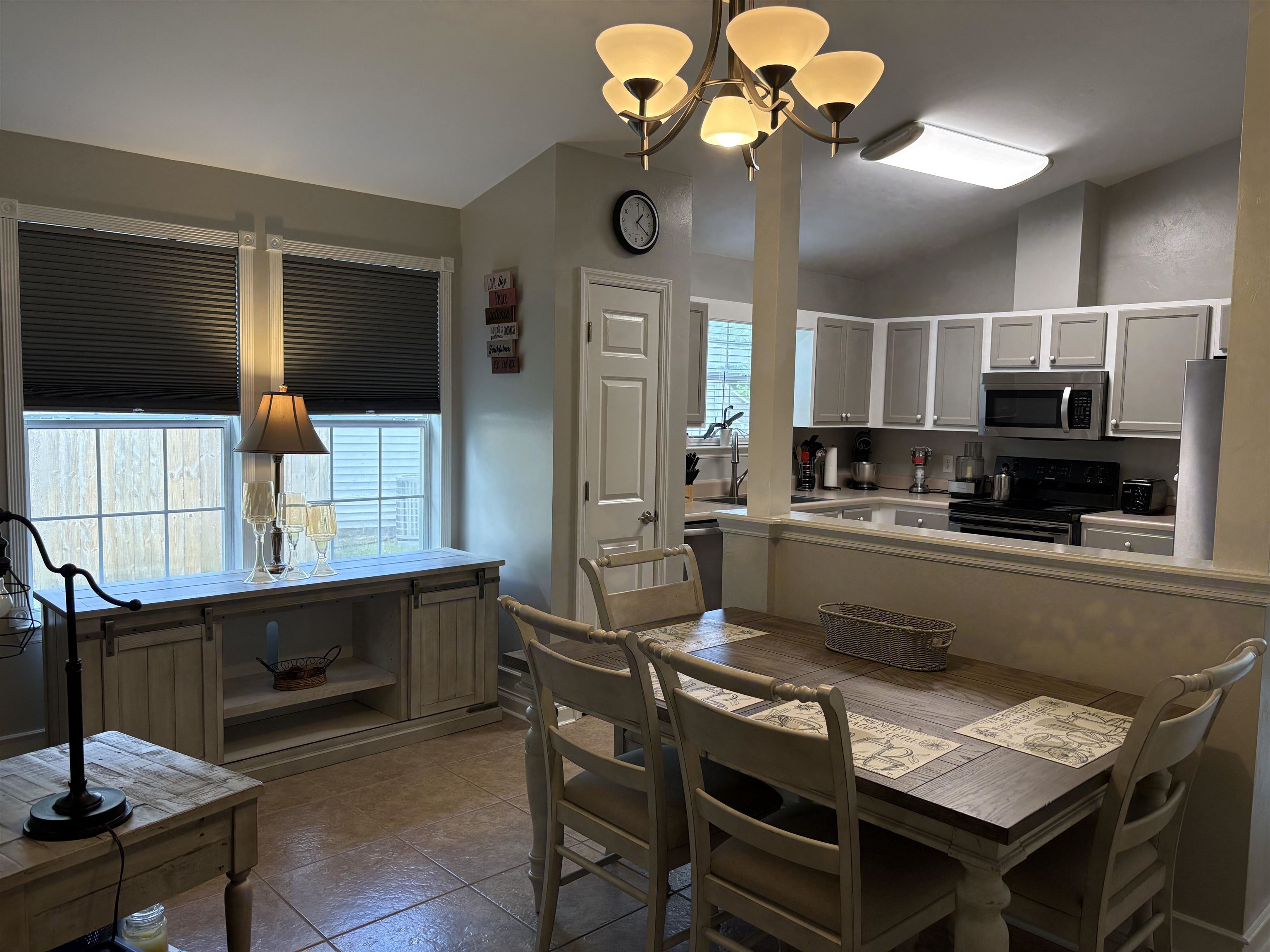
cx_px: 635
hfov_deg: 67.3
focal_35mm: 26
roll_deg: -0.7
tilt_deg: -4.2
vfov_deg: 53.1
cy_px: 476
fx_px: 954
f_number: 1.6
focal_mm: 5.96
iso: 125
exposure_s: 1/138
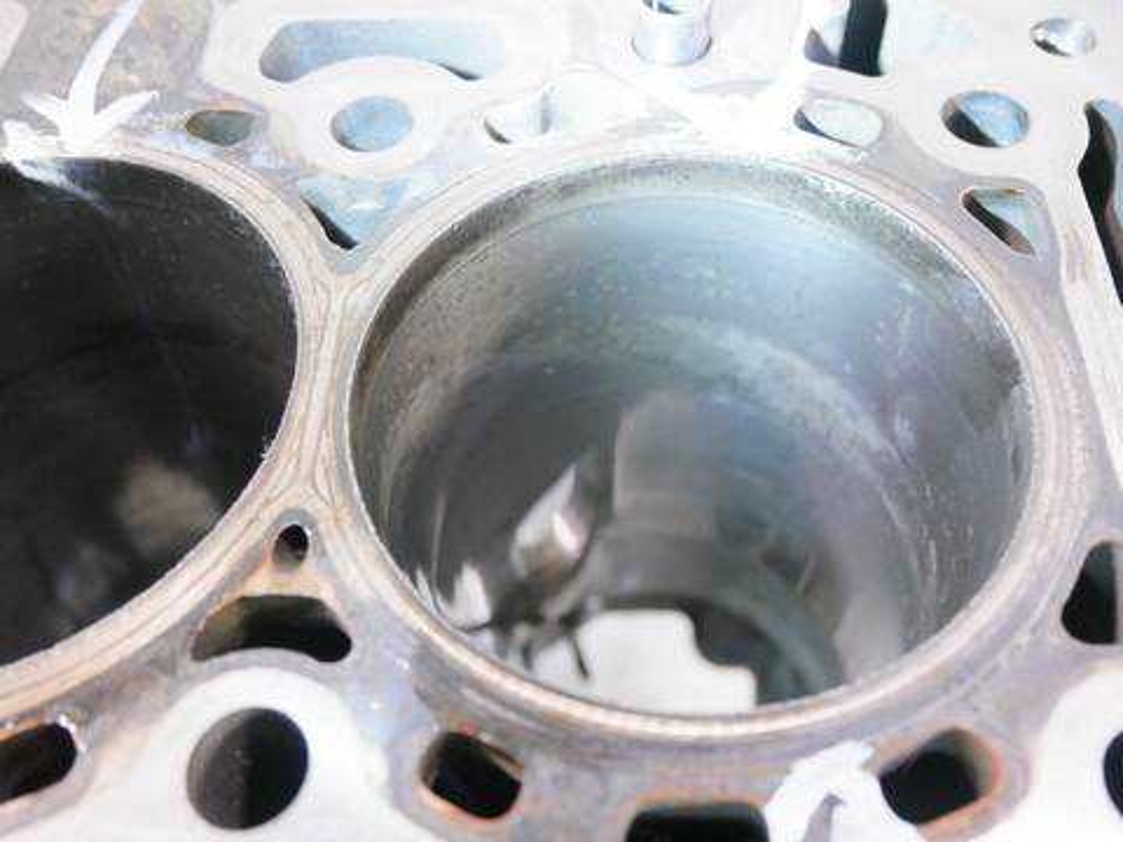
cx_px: 562
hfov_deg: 56.8
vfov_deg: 44.2
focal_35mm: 32
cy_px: 421
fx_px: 1038
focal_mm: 16
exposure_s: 1/60
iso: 1250
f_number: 4
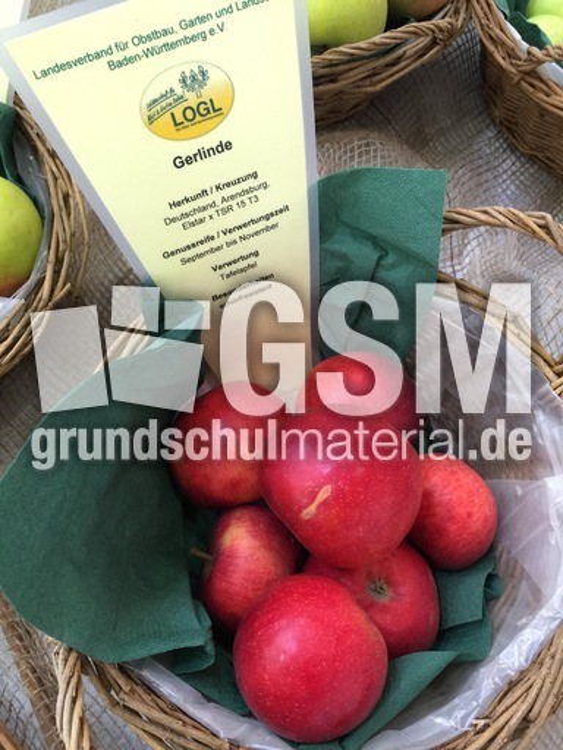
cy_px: 375
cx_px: 282
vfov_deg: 61.7
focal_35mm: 29
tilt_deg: -67.6
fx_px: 629
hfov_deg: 48.2
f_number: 2.2
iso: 100
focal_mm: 4.15
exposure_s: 1/15
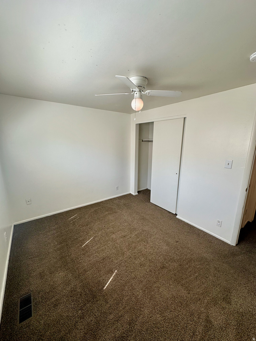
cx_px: 128
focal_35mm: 14
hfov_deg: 85.7
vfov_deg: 102.1
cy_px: 170
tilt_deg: -11.0
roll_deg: -0.6
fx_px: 138
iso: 80
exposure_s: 1/99
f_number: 2.2
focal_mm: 2.22
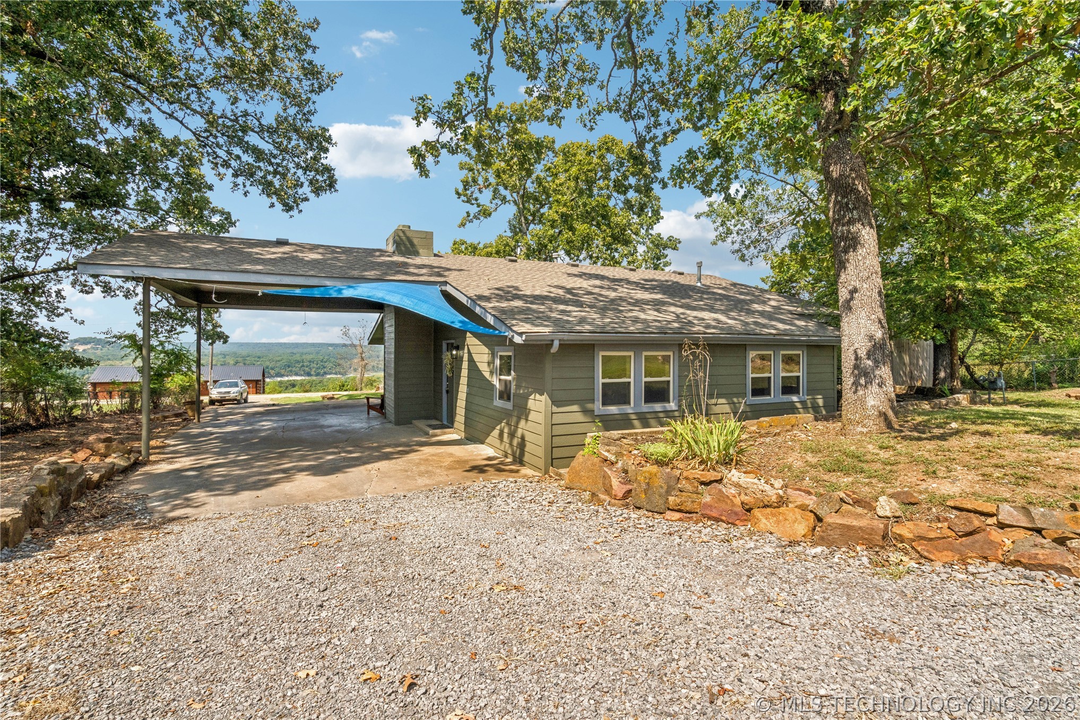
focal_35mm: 16
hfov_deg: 96.7
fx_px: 480
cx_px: 540
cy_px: 360
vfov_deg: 73.8
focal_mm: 16
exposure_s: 1/800
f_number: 11
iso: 800
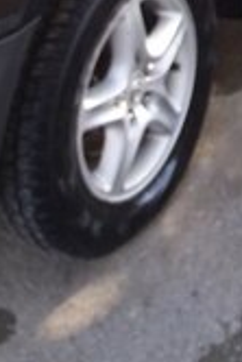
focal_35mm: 87
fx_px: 875
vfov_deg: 20.2
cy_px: -174
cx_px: 255
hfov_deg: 15.4
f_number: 1.9
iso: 64
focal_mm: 3.7
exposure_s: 1/100
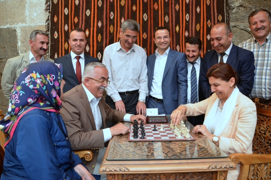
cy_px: 90
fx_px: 203
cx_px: 136
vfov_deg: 47.7
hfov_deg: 67.5
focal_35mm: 27
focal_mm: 18
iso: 450
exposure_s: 1/60
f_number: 3.5
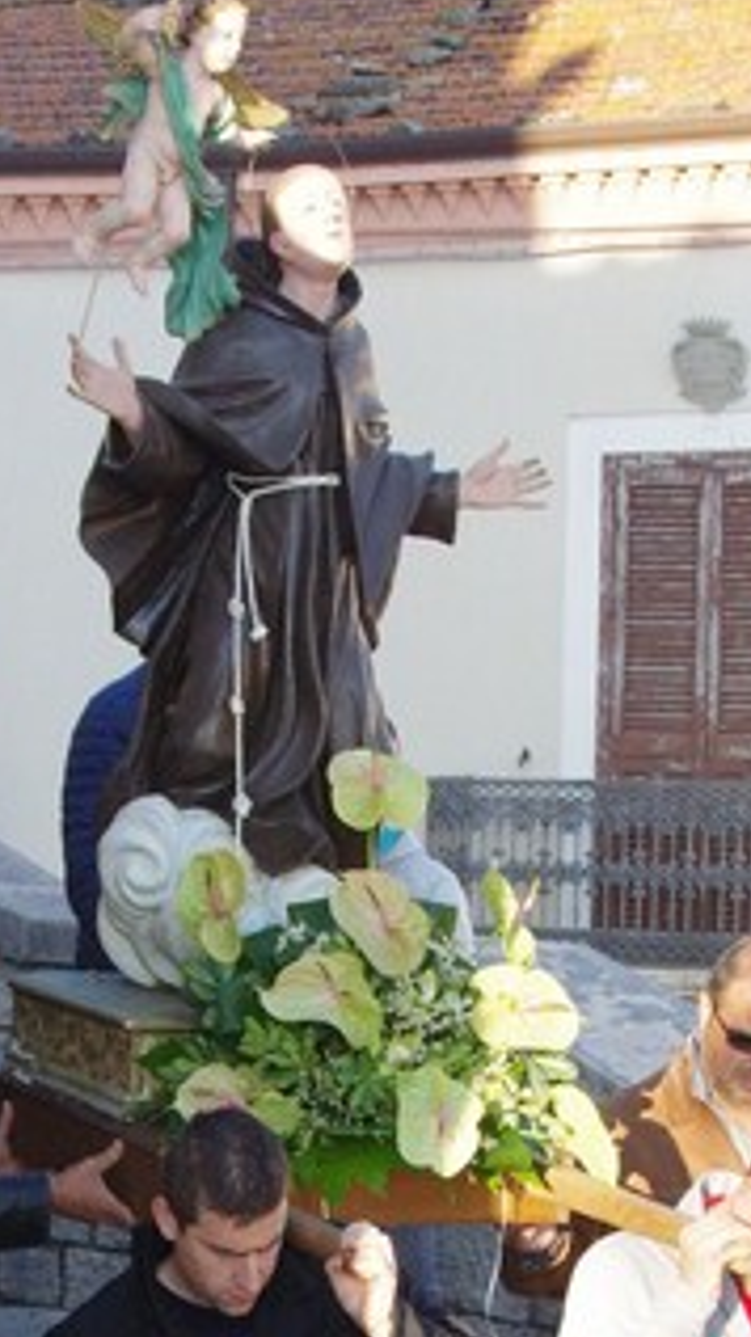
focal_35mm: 114
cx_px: 262
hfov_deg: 10.6
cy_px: 1168
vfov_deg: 18.5
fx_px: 4041
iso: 1250
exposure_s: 1/250
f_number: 8
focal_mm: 31
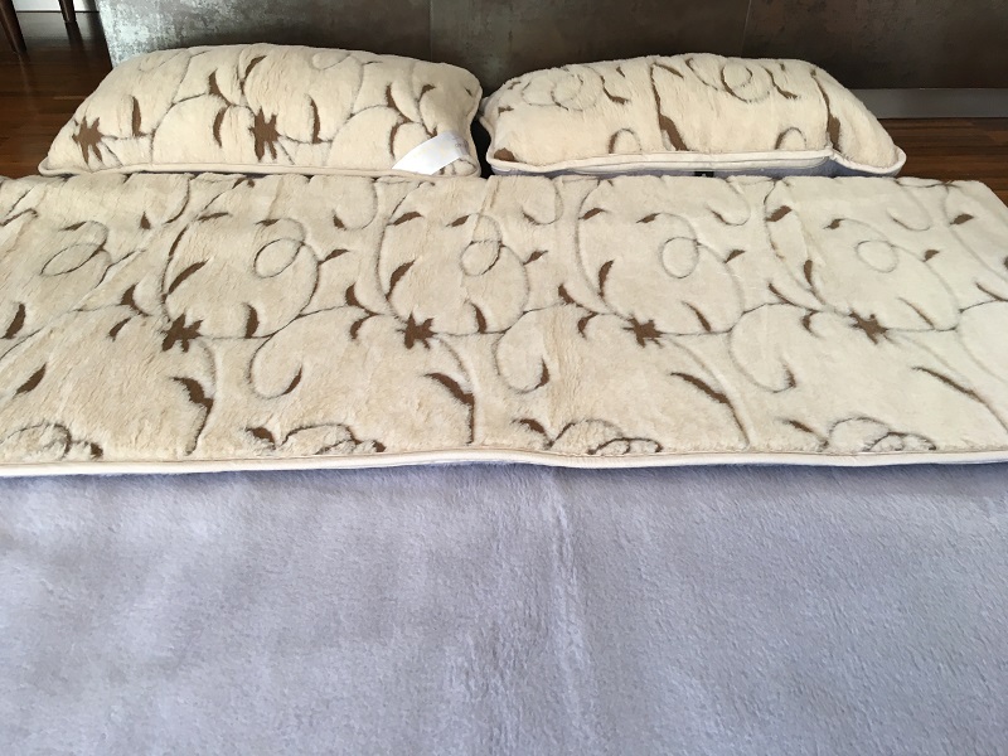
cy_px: 378
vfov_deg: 48.2
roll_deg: -1.2
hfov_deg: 61.7
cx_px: 504
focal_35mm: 29
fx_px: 844
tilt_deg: -36.7
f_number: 2.2
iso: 64
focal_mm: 4.15
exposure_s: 1/33
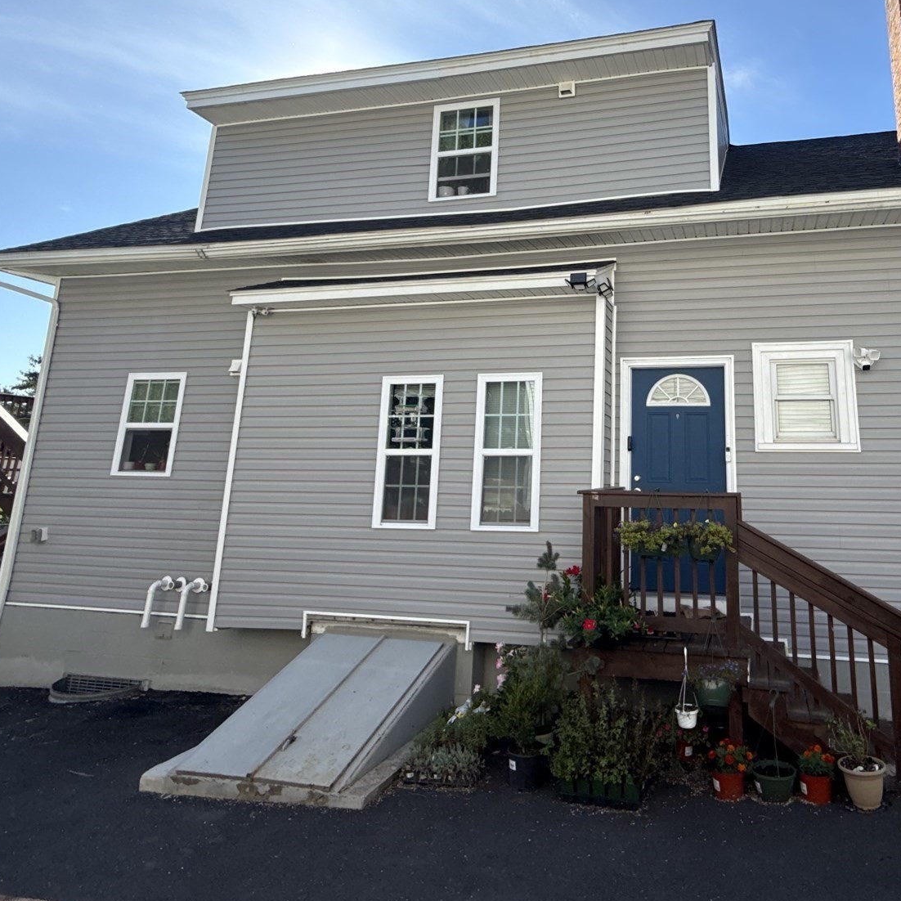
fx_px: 677
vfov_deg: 66.0
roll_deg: -1.0
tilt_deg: +14.0
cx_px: 616
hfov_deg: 65.1
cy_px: 323
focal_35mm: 23
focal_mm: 2.22
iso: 50
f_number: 2.2
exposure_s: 1/876
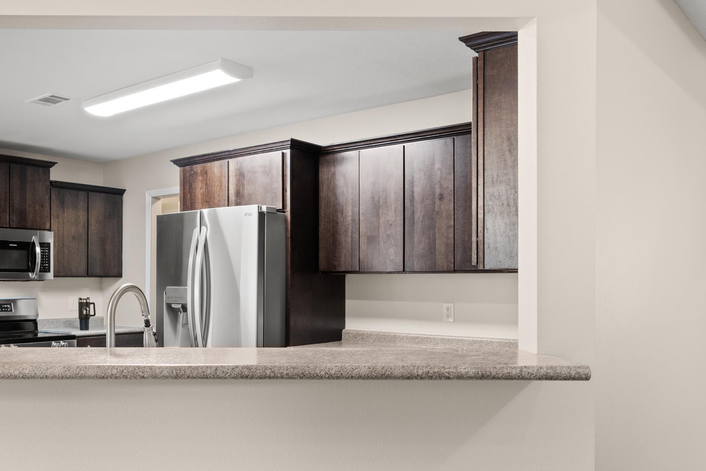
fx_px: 677
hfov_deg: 53.3
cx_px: 202
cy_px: 283
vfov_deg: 38.2
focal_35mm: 35
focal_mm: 14.9
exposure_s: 1
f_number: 9
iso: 200
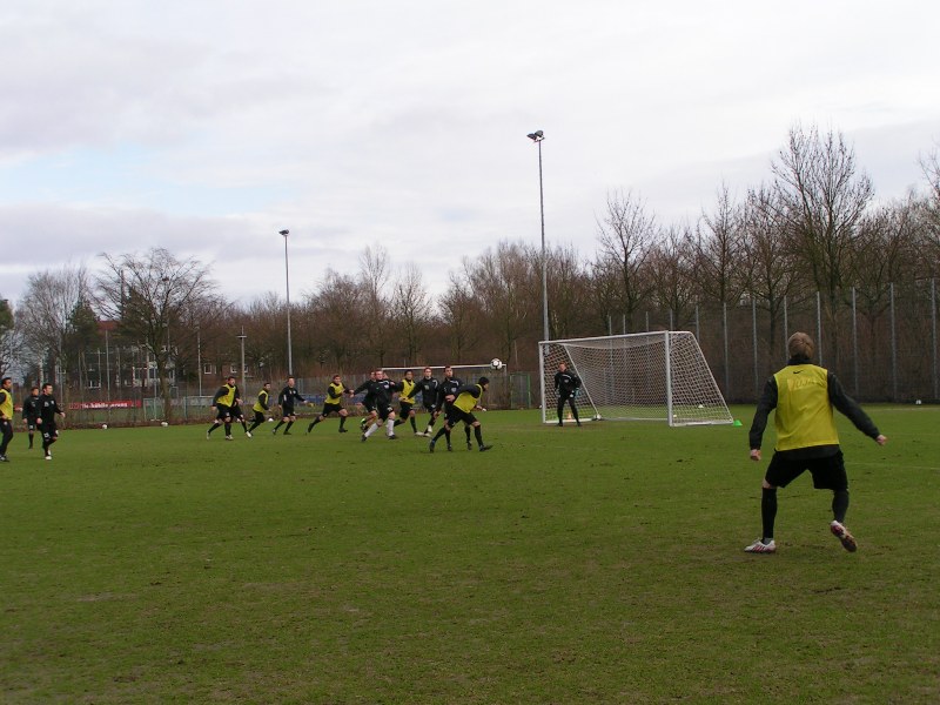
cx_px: 470
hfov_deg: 38.9
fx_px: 1331
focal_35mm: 49
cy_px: 352
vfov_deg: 29.7
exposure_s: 1/200
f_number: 5.6
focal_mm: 7.6
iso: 50
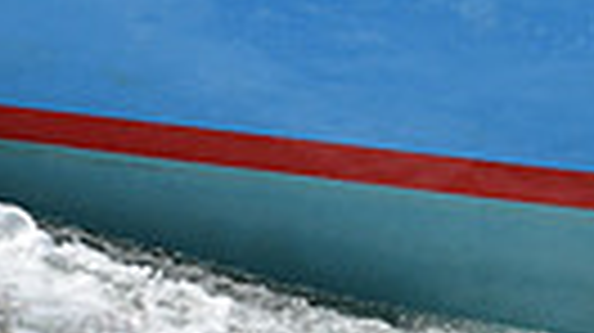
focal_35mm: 436
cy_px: -376
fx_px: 6862
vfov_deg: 2.8
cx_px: 387
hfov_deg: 5.0
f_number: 11
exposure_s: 1/1250
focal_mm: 95
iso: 320
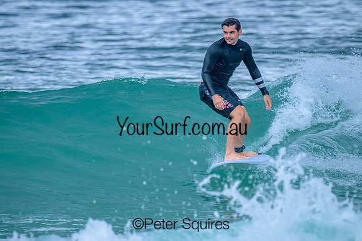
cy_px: 130
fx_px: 7719
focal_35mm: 767
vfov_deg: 1.8
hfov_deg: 2.7
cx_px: 180
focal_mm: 560
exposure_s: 1/2000
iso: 1250
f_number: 8
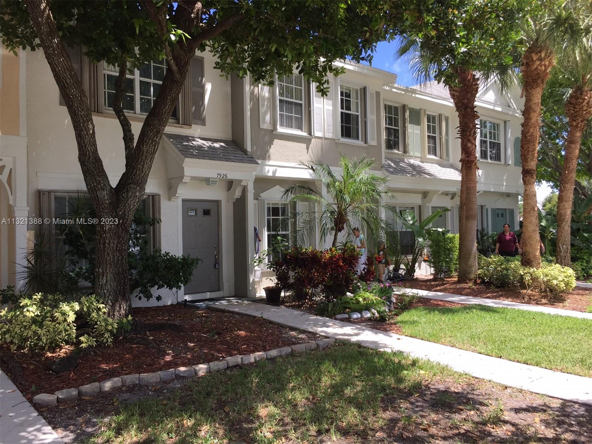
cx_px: 296
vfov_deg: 48.2
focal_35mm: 29
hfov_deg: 61.7
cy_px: 222
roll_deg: -0.9
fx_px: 496
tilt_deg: +1.1
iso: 32
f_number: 2.2
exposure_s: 1/760
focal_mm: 4.15
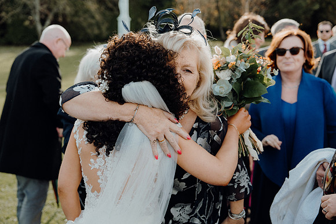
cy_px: 112
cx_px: 168
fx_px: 420
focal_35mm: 45
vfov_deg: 29.9
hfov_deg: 43.6
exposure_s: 1/400
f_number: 3.5
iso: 125
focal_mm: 45
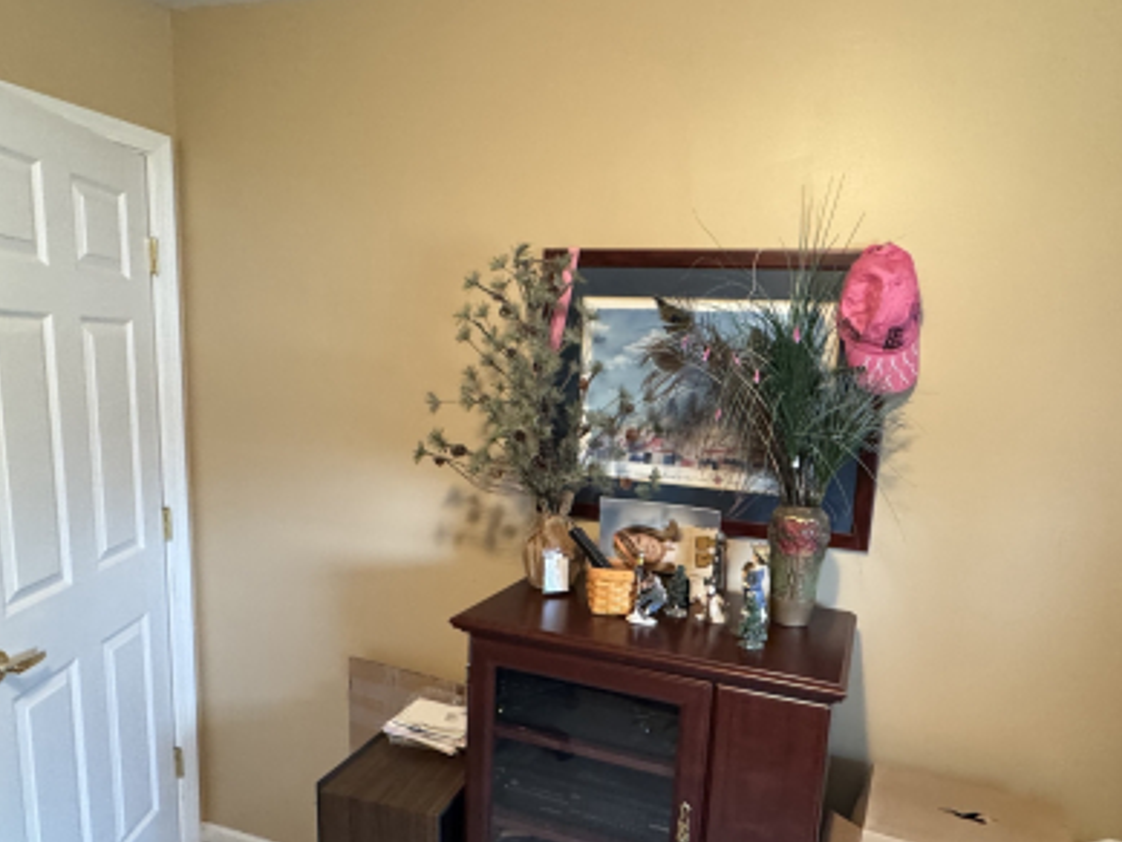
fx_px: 778
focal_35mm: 24
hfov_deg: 71.5
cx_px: 604
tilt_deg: -11.7
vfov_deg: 56.4
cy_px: 502
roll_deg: -3.9
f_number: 2.2
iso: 640
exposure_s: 1/60
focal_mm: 2.22
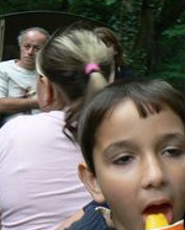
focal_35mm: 75
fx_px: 512
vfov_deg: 25.2
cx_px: 242
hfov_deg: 18.9
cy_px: 71
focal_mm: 6
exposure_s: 1/30
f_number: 2.8
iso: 80
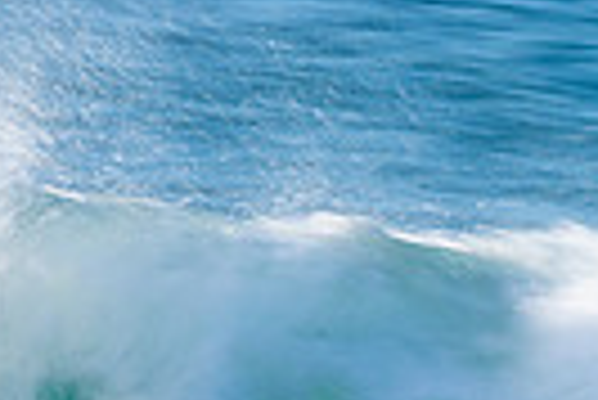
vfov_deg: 0.4
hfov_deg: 0.6
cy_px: 501
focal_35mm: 3268
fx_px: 54344
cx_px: 1097
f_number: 18
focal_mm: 500
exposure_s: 1/25
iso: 100
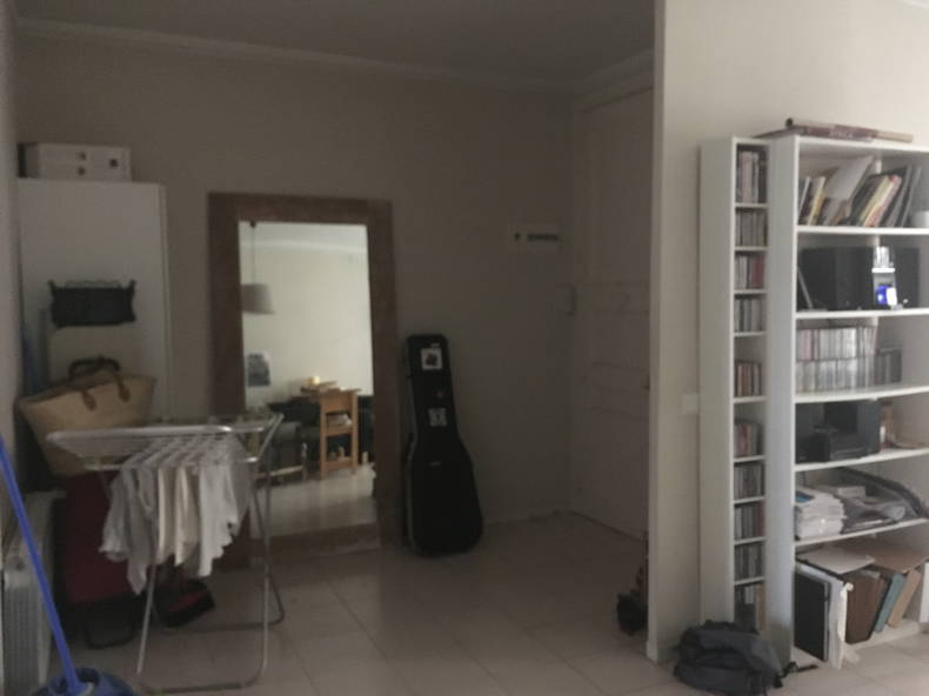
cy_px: 348
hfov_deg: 61.7
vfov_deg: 48.2
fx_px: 778
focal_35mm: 29
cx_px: 464
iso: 640
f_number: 2.2
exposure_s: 1/17
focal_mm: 4.15
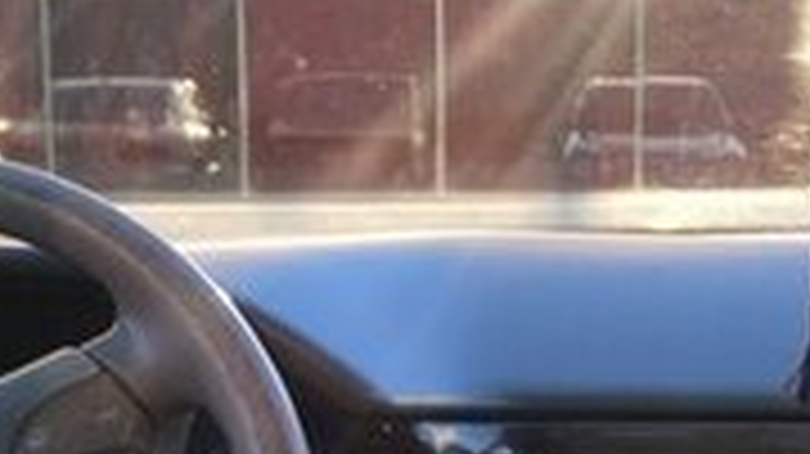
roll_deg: +1.4
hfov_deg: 18.4
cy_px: 699
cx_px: 518
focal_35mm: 116
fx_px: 2490
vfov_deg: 10.1
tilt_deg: -12.7
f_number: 2.2
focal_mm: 4.15
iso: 32
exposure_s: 1/100
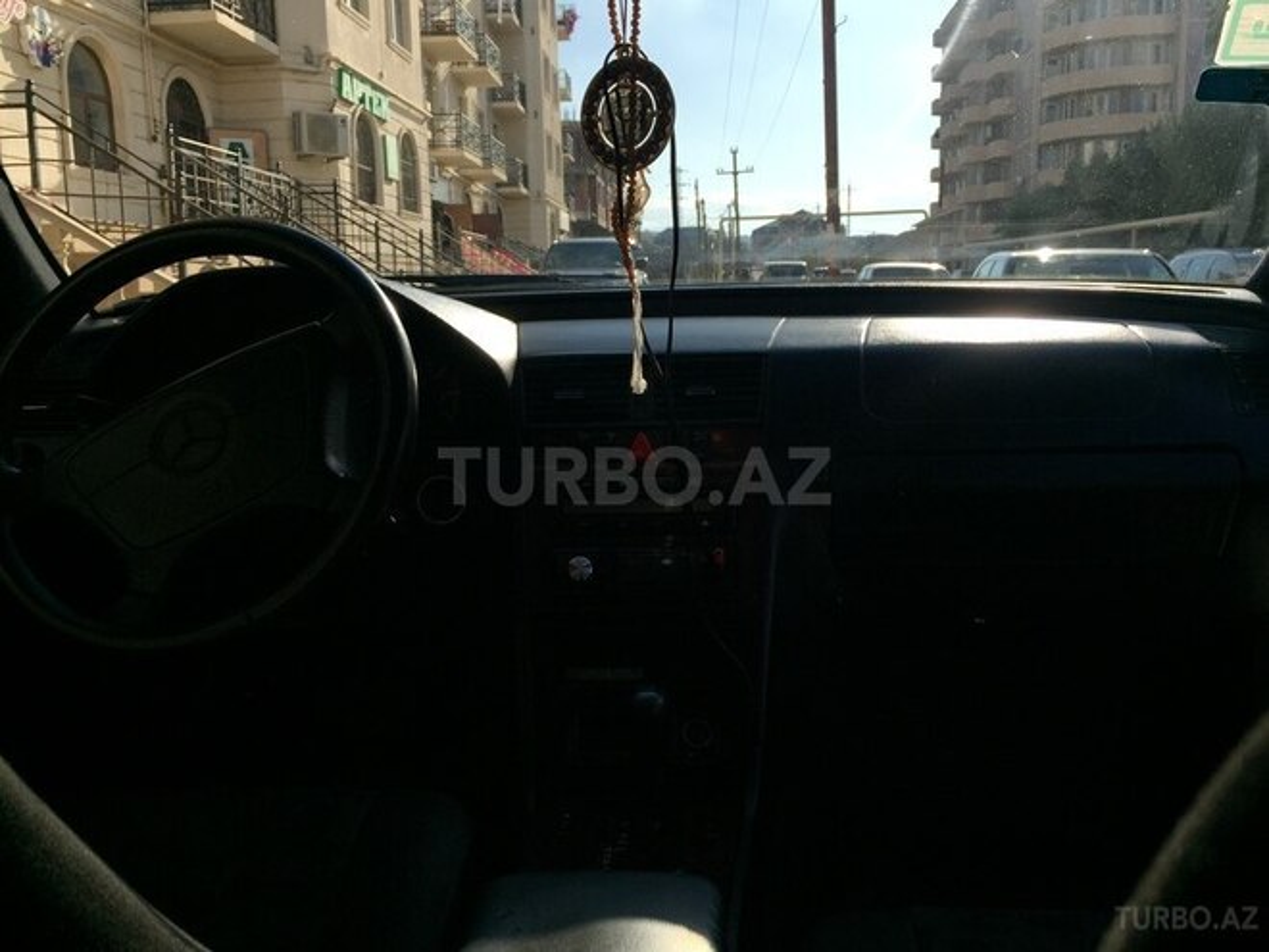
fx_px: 1063
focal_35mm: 29
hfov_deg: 61.7
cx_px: 634
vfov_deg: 48.2
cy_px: 476
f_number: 2.2
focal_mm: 4.15
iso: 32
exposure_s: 1/2326
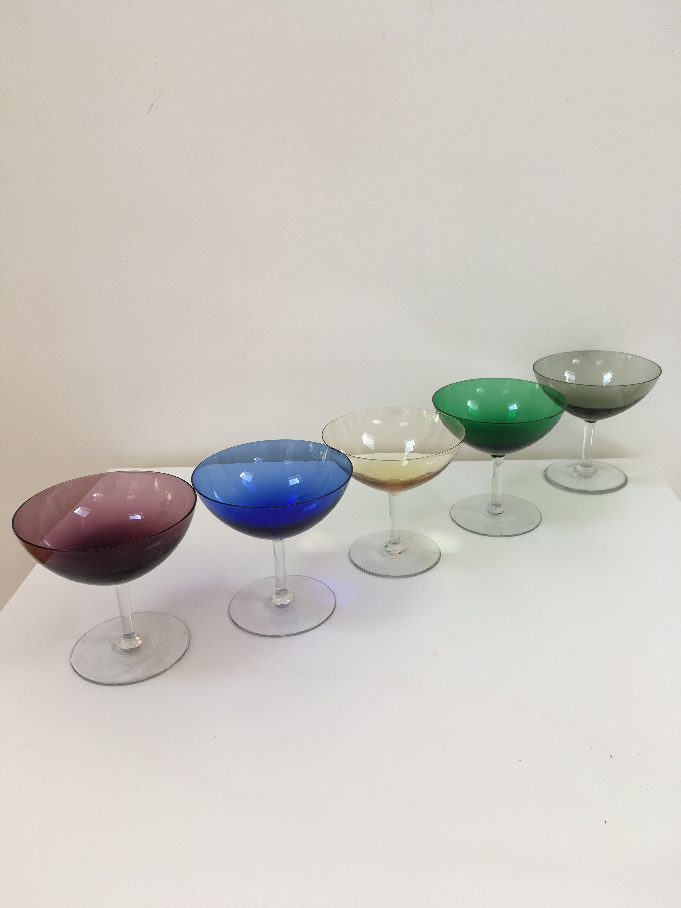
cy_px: 454
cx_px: 340
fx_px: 761
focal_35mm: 29
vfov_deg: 61.7
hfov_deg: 48.2
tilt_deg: -24.4
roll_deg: +3.0
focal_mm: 4.15
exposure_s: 1/140
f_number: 2.2
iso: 25
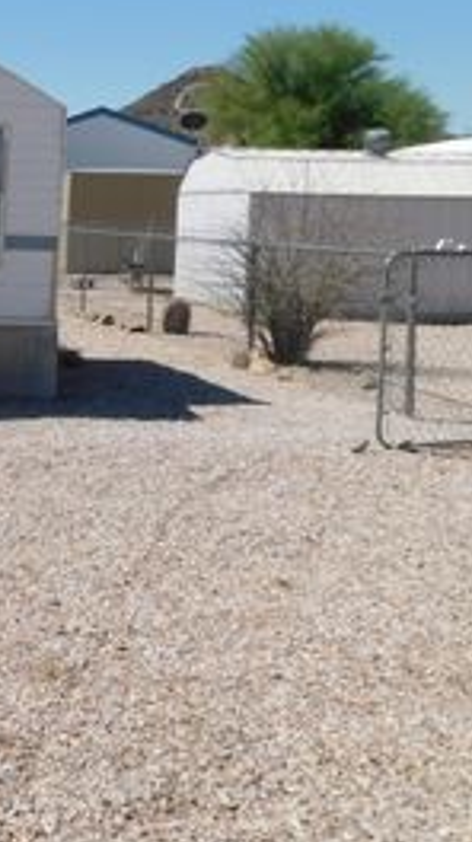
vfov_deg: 33.7
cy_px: 324
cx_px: -309
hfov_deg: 16.9
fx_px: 1383
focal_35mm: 62
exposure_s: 1/640
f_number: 6.4
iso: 125
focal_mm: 5.3
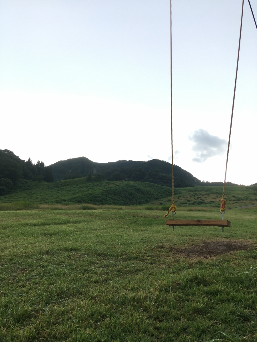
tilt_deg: +16.6
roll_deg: -4.6
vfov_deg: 61.7
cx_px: 128
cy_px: 171
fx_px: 287
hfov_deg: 48.2
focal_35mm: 29
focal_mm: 4.15
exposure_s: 1/127
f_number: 2.2
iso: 25
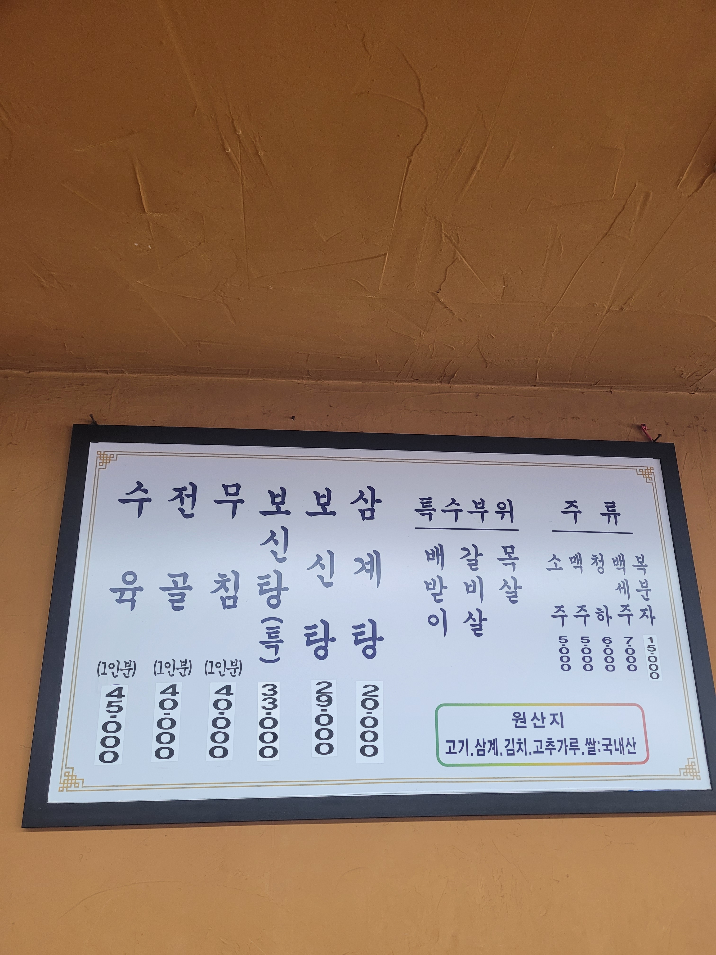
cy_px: 478
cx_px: 358
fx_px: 717
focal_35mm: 26
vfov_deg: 67.3
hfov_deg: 53.1
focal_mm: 5.4
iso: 250
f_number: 1.8
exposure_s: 1/120
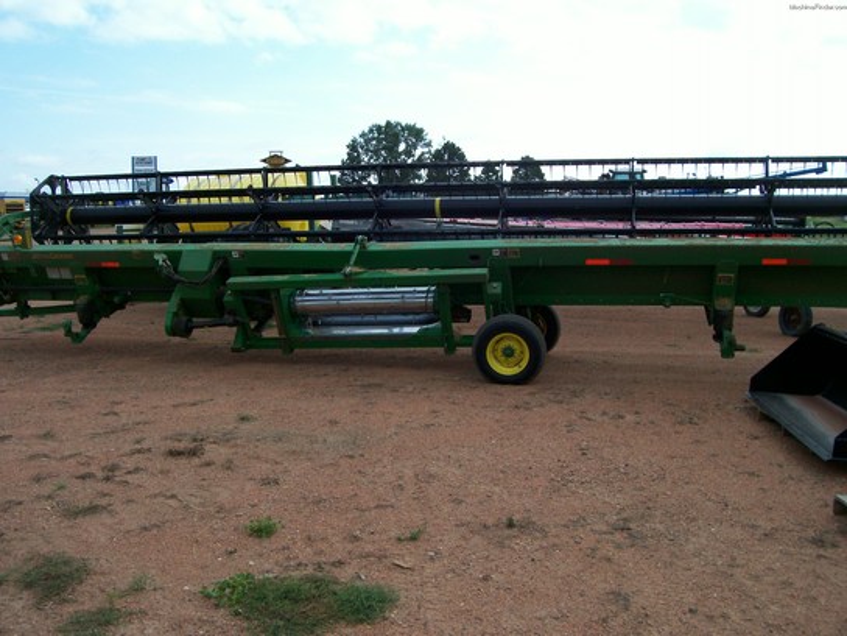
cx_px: 424
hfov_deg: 54.0
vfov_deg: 41.8
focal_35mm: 34
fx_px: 832
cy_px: 318
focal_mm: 5.6
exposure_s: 1/377
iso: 80
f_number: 5.1
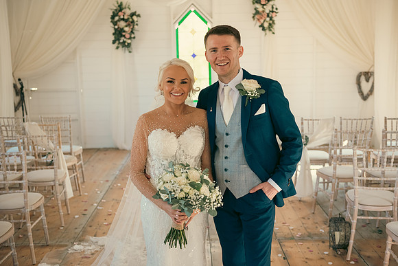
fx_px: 531
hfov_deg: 41.1
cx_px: 199
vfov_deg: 28.1
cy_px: 133
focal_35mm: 48
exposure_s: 1/200
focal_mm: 48
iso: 400
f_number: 3.5
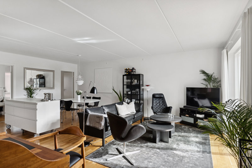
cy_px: 84
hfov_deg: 86.3
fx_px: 134
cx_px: 126
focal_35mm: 19
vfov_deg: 64.0
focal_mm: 12.8
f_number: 7.1
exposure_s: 1/25
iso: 200
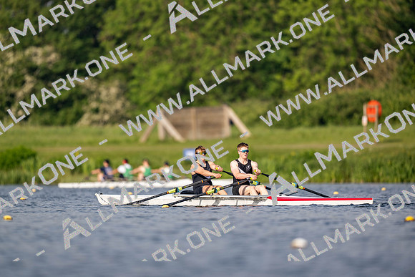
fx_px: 6918
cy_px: 138
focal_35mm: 600
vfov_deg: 2.3
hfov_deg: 3.4
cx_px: 208
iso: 250
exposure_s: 1/2500
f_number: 4
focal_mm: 600
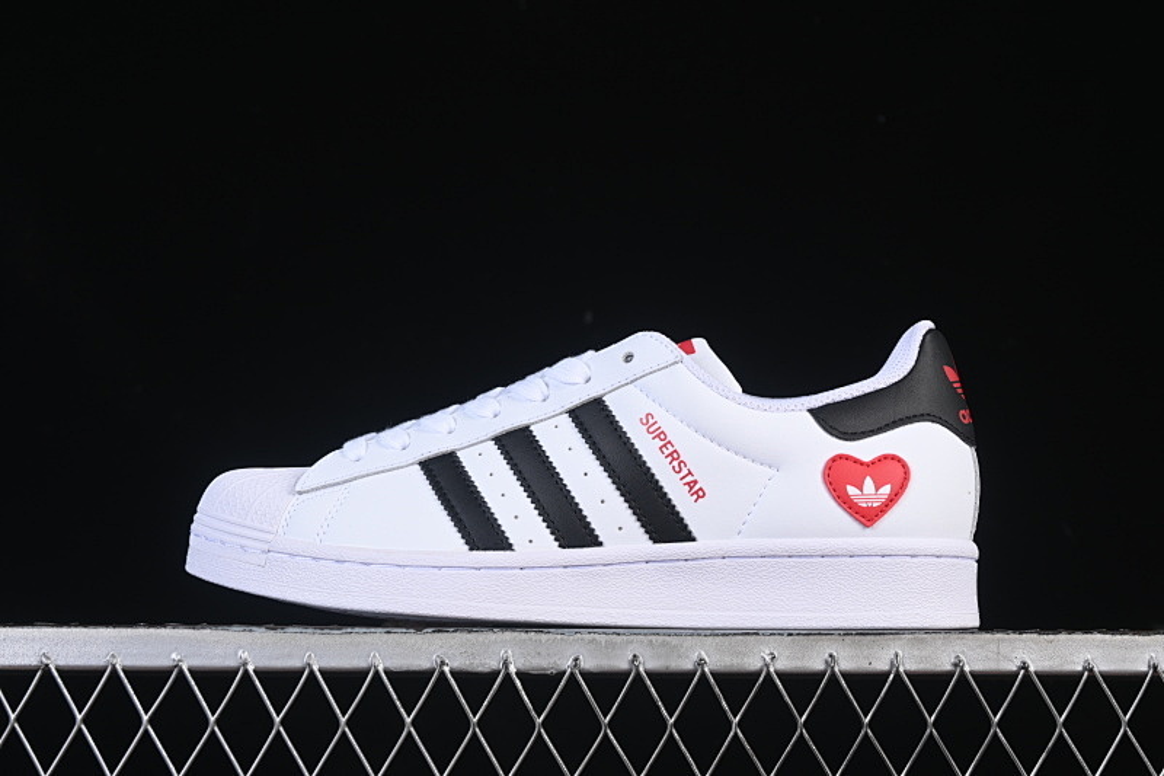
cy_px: 388
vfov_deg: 18.2
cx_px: 582
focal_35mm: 75
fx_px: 2424
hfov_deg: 27.0
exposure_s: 1/100
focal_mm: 50
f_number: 8
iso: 160
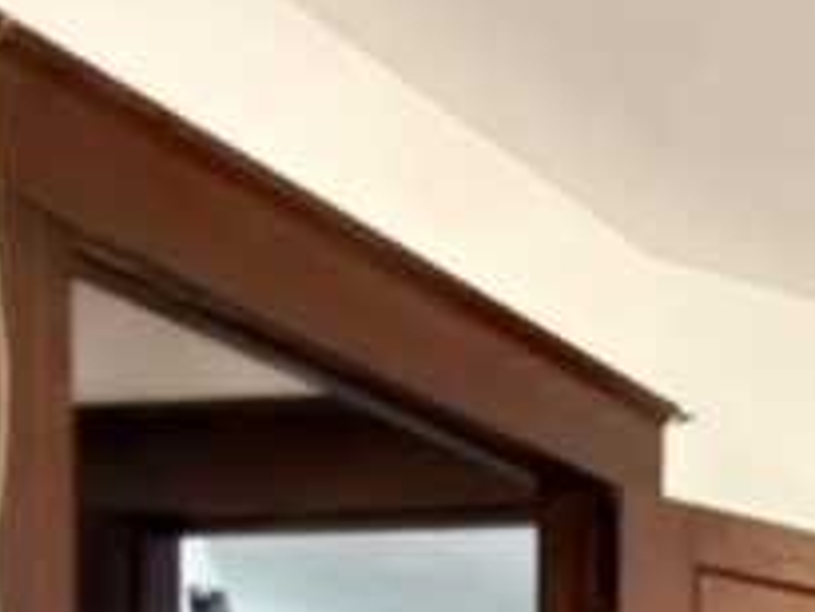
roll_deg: -0.5
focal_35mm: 70
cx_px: 1801
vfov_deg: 17.2
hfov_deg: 16.6
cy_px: 1101
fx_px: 1649
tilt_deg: -1.5
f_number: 2.2
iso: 2000
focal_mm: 2.22
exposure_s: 1/30
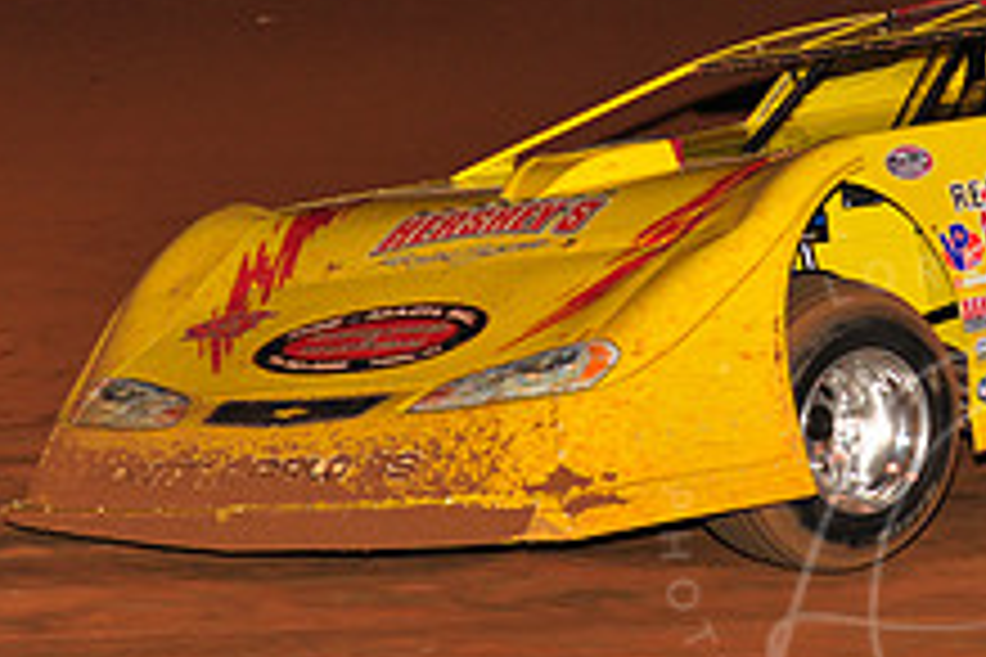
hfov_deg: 7.7
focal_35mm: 265
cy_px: 112
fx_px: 7257
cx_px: 927
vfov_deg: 5.2
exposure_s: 1/320
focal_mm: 100
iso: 800
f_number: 6.3
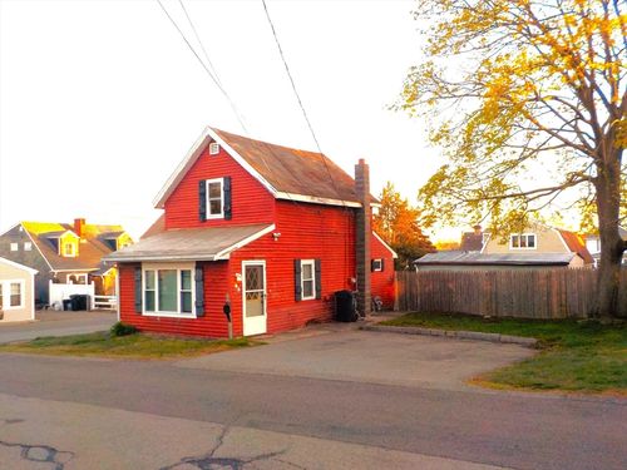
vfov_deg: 46.8
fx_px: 543
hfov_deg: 60.0
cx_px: 314
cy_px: 235
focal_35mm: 30
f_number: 3.3
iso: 125
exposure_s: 1/250
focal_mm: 4.1
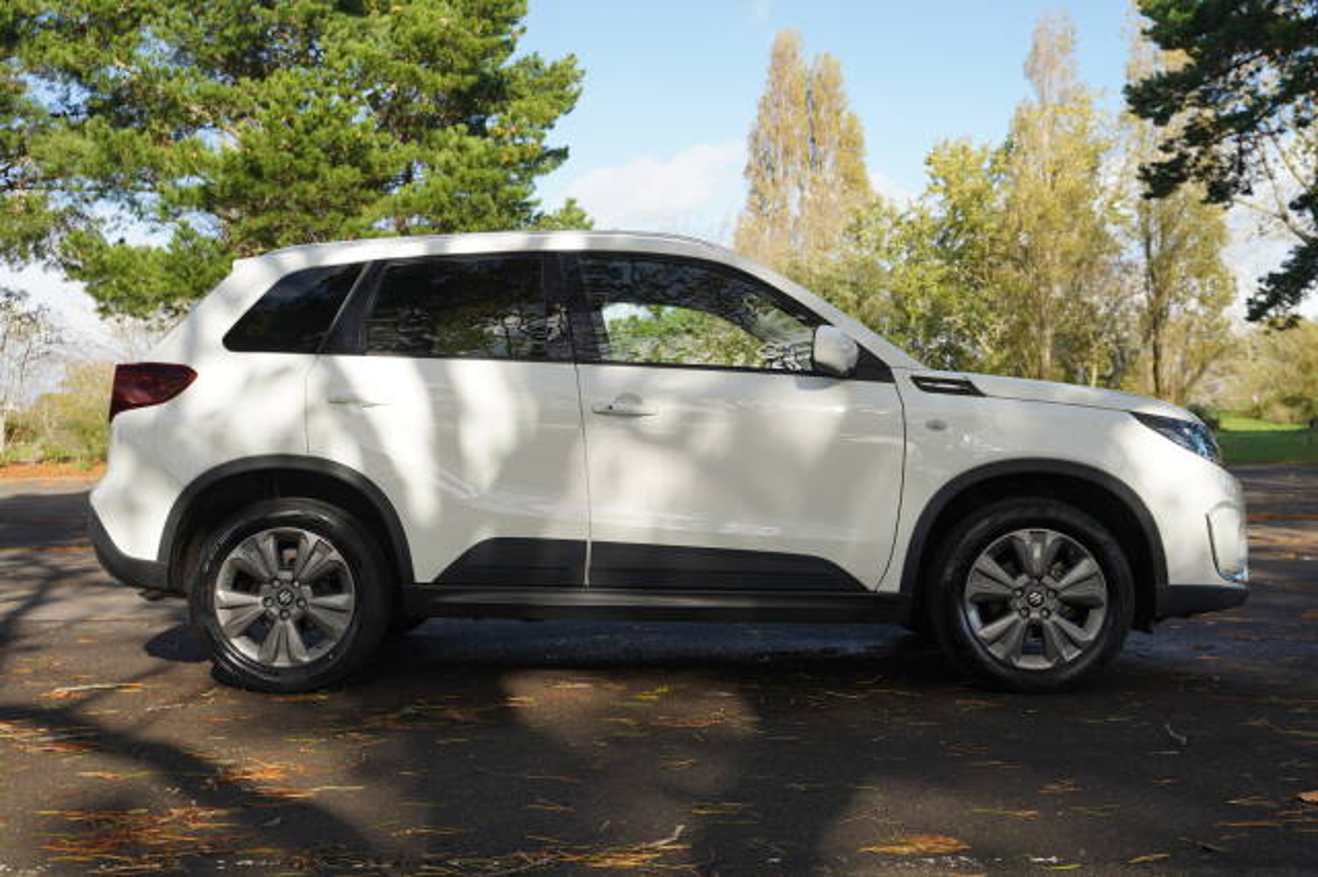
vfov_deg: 33.1
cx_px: 659
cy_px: 438
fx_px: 1478
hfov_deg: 48.1
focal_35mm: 40
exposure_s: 1/125
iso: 100
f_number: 5.6
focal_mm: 40.4
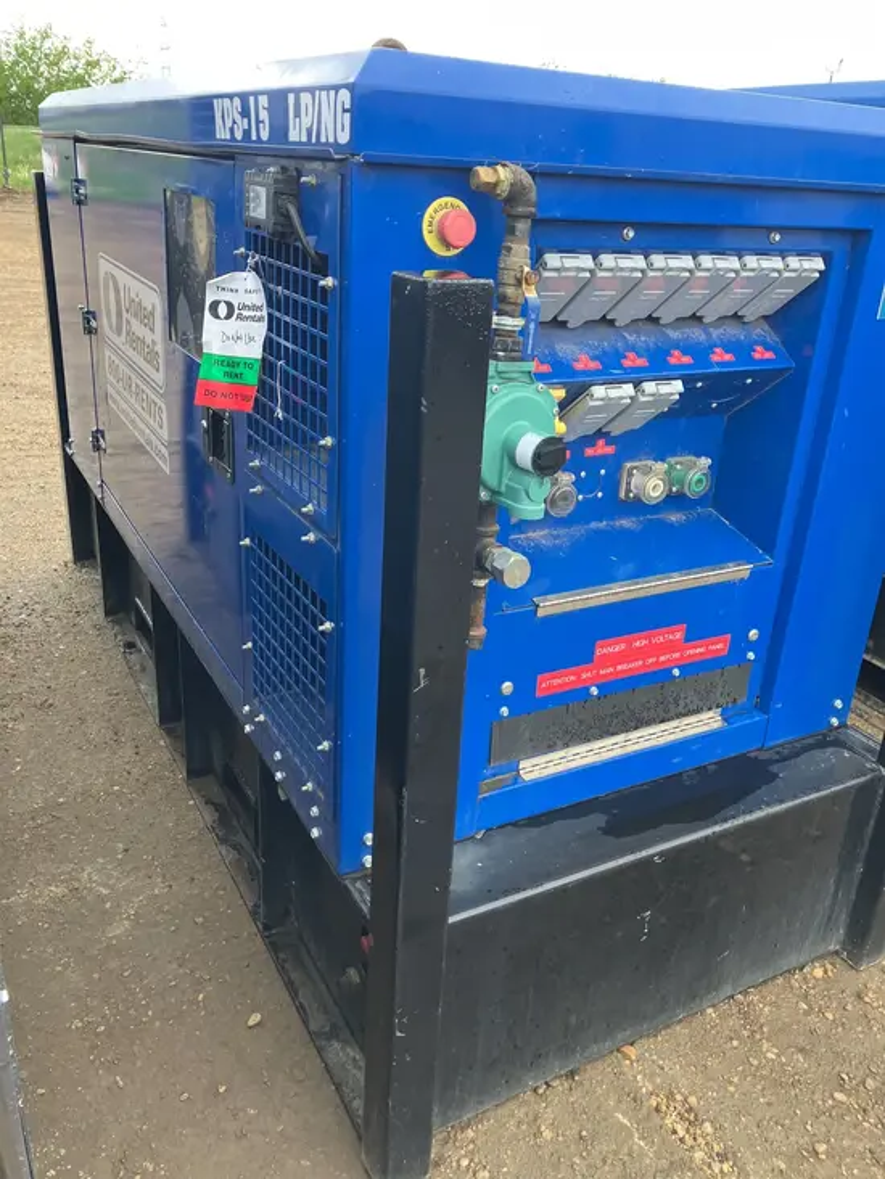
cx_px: 442
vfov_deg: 63.4
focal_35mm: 28
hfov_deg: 49.8
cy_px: 590
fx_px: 954
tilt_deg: -23.1
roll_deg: -2.0
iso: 80
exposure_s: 1/88
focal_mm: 3.99
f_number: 1.8
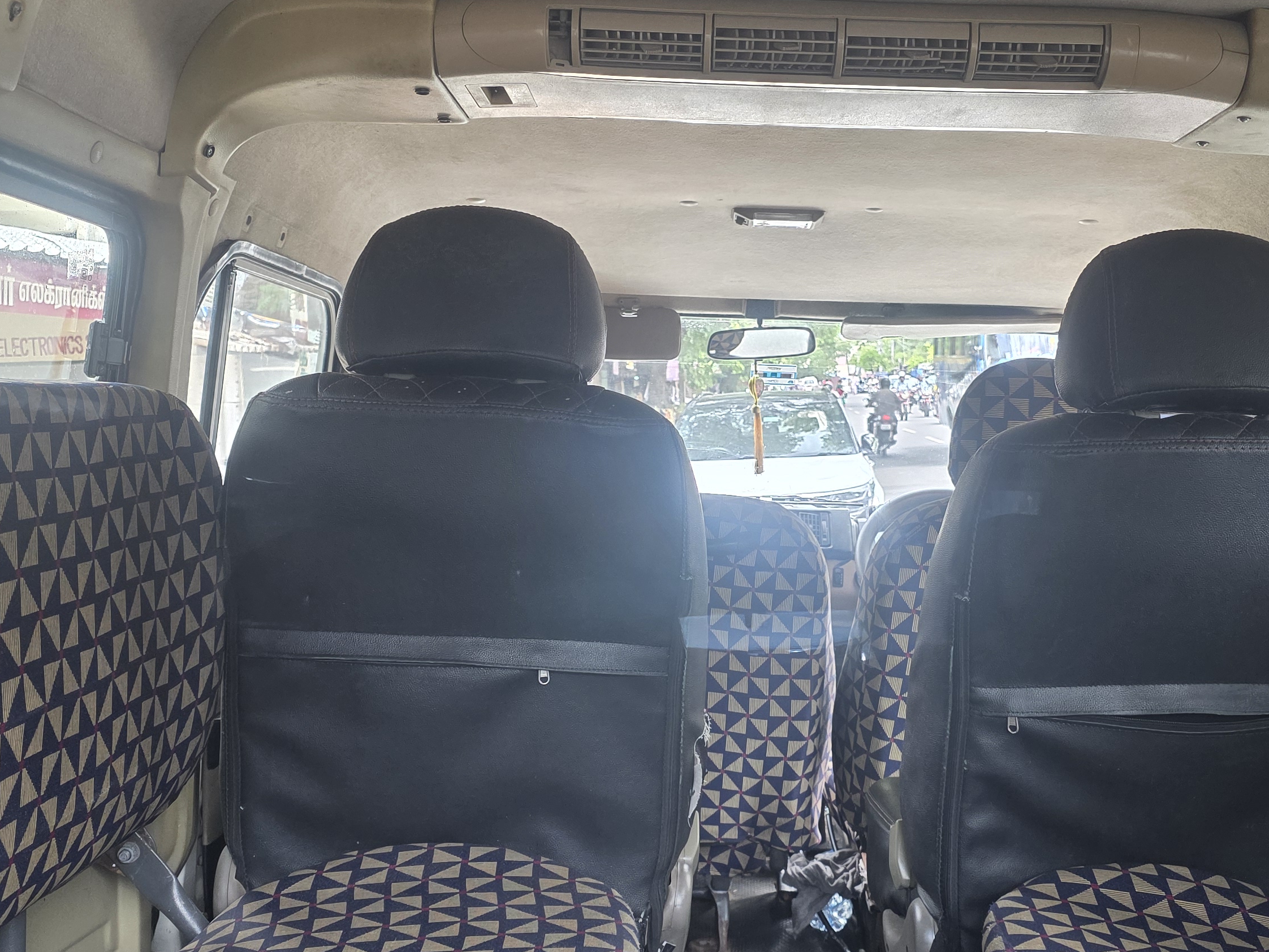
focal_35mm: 41
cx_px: 707
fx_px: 1503
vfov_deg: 35.1
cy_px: 475
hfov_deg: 45.7
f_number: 1.7
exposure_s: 1/180
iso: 200
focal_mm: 6.3
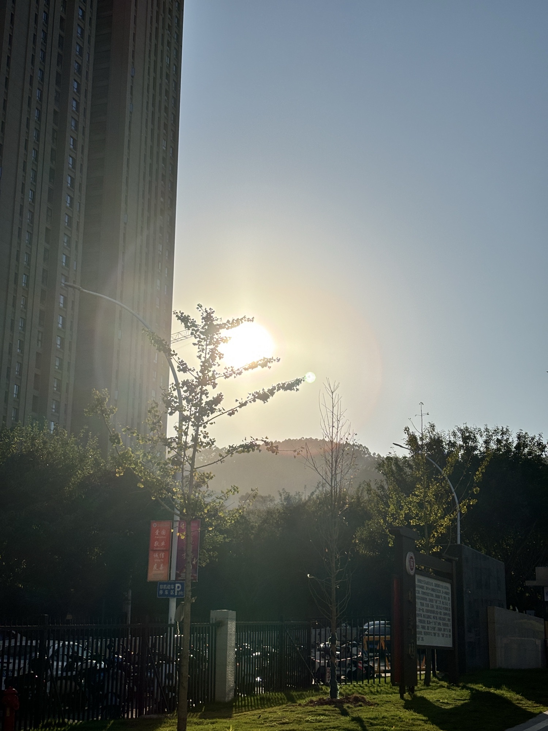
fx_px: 1098
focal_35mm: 52
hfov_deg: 28.0
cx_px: 274
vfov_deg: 36.8
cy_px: 366
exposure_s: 1/13889
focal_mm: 5.96
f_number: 1.6
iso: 25
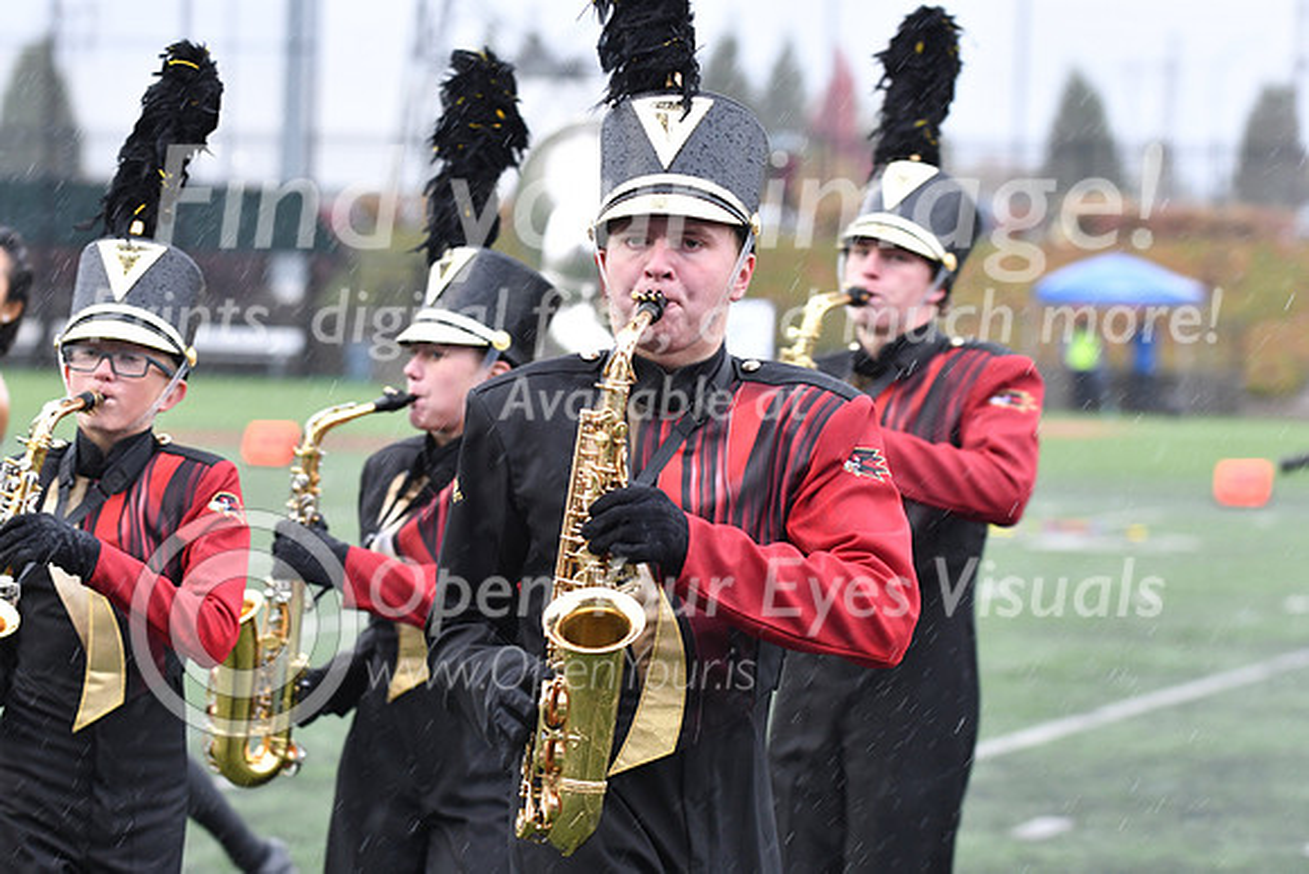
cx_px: 654
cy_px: 437
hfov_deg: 12.4
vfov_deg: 8.3
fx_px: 6001
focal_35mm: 165
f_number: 4
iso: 1000
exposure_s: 1/400
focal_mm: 110
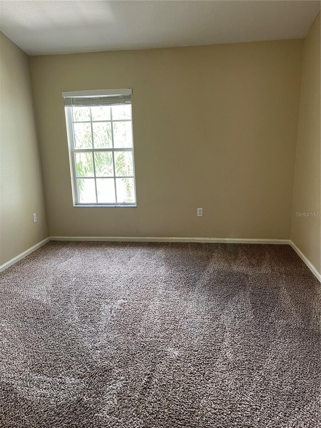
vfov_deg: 67.3
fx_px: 321
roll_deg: +1.4
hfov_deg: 53.1
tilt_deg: -12.0
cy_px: 214
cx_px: 160
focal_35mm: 26
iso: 100
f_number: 1.6
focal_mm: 5.1
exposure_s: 1/60
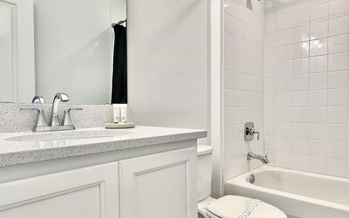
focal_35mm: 25
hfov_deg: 72.4
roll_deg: -0.1
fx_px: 238
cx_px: 190
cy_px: 119
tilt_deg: -1.7
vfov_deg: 49.2
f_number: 2.2
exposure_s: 1/120
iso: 100
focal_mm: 2.22
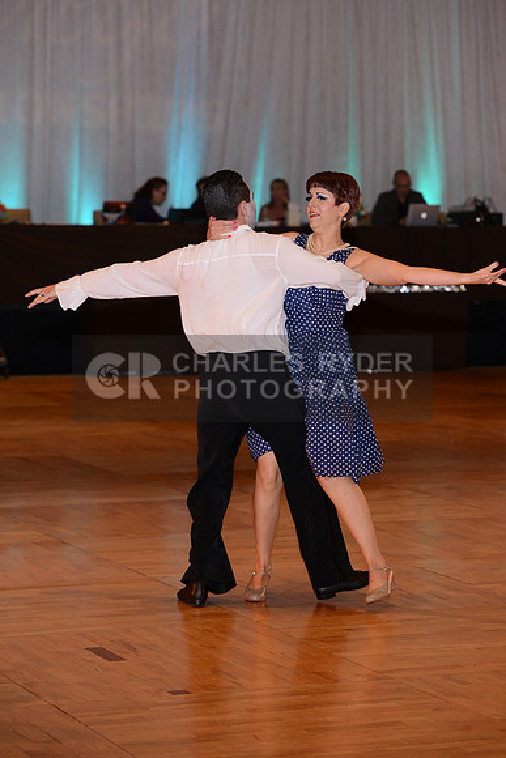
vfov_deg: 17.6
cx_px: 253
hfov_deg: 11.8
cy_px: 379
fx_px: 2444
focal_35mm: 116
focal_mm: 116
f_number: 4.5
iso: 1000
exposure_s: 1/250
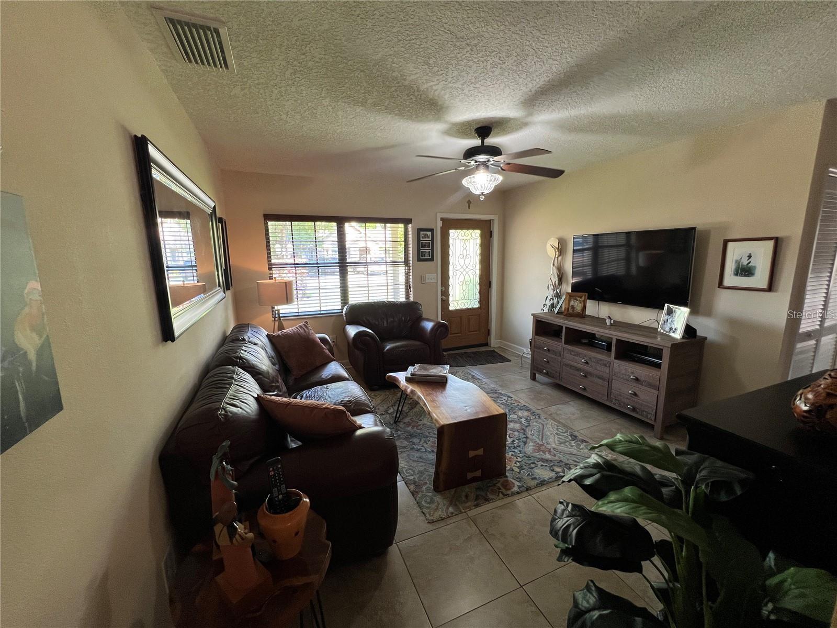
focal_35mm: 13
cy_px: 314
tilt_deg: -10.8
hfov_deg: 106.2
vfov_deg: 89.9
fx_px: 314
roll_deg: +0.7
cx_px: 418
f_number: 1.8
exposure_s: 1/99
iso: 160
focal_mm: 1.57
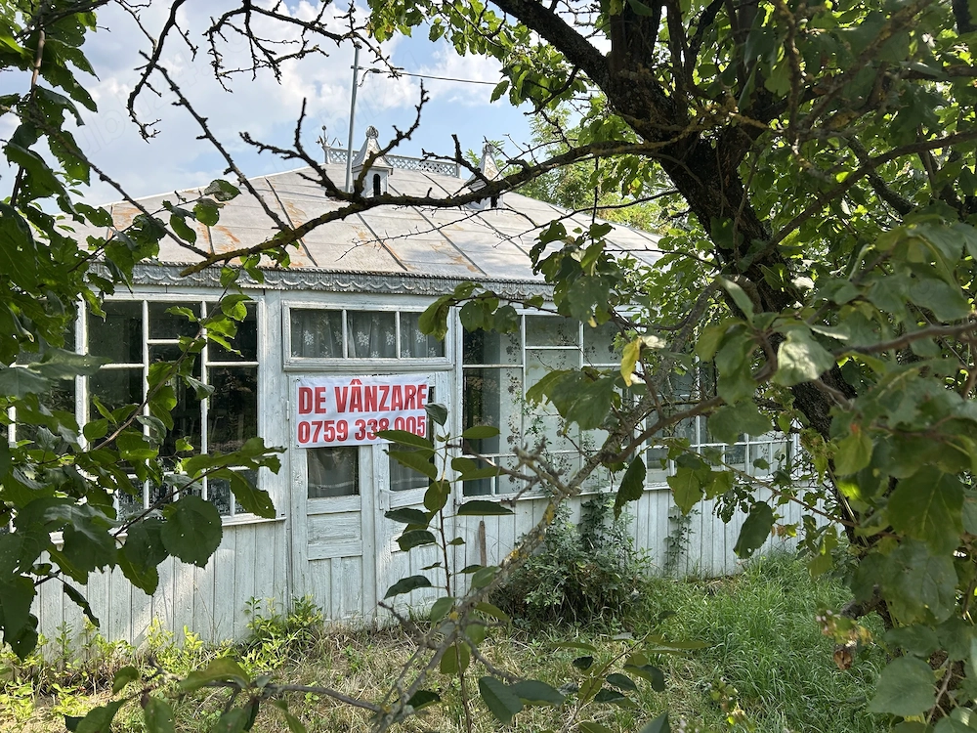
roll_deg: -1.1
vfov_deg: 53.1
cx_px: 488
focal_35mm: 26
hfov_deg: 67.3
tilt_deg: -3.3
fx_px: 734
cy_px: 366
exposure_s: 1/1412
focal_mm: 5.7
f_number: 1.5
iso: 50
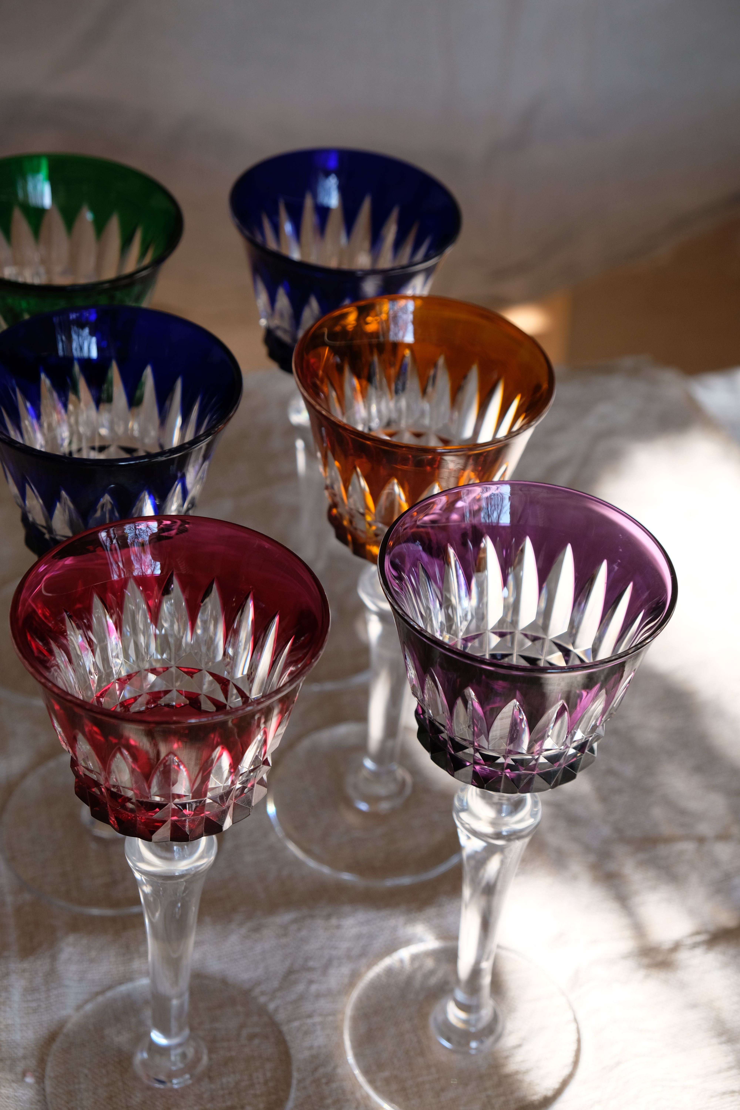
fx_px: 1819
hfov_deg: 23.0
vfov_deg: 33.9
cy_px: 555
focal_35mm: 59
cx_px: 370
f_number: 5
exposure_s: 1/140
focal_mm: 39
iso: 400
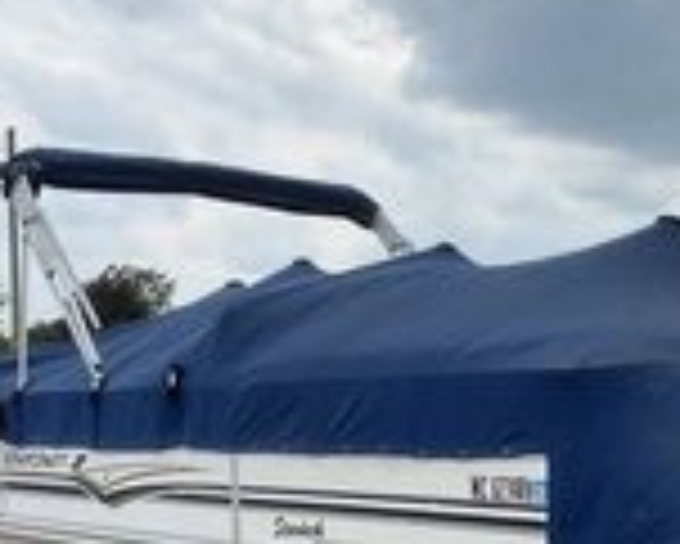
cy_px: 427
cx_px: 653
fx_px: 1510
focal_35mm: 75
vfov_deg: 20.2
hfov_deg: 24.4
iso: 25
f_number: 1.8
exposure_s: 1/2058
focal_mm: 3
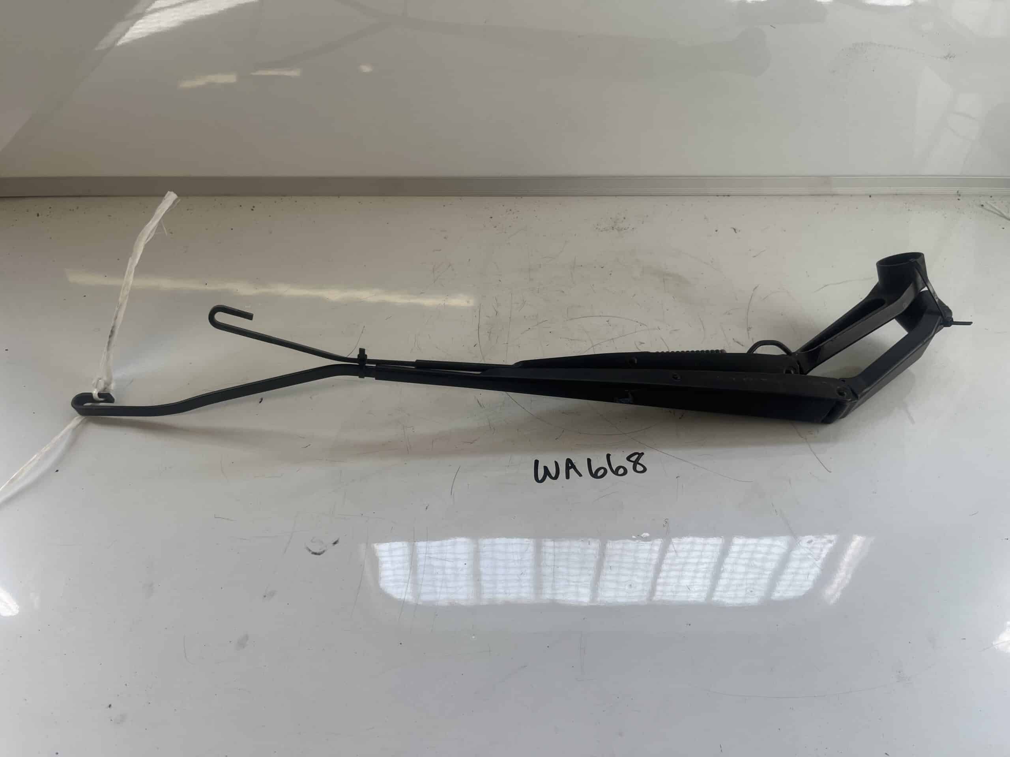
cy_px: 378
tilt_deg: -46.7
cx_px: 505
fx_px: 759
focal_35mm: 26
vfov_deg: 53.1
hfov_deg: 67.3
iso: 40
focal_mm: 5.1
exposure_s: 1/253
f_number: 1.6
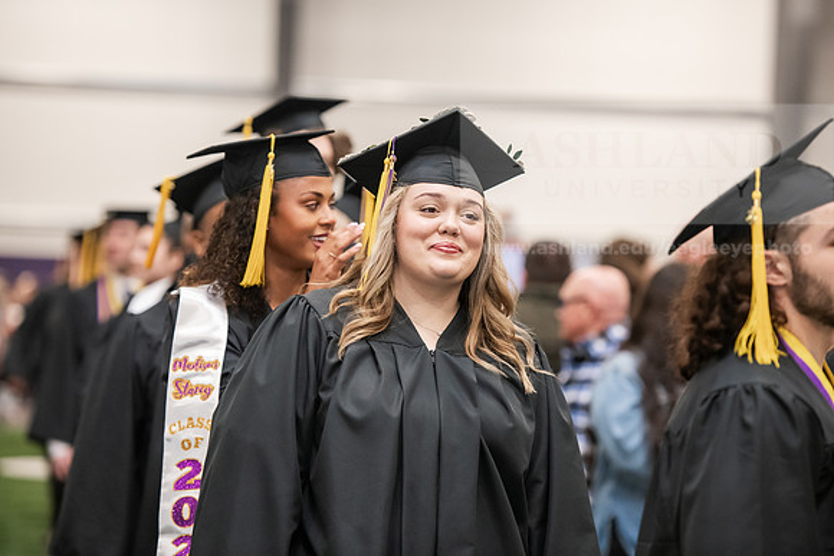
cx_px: 417
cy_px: 278
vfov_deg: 9.5
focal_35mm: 145
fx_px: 3360
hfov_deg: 14.2
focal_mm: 145
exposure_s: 1/200
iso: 2500
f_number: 3.2
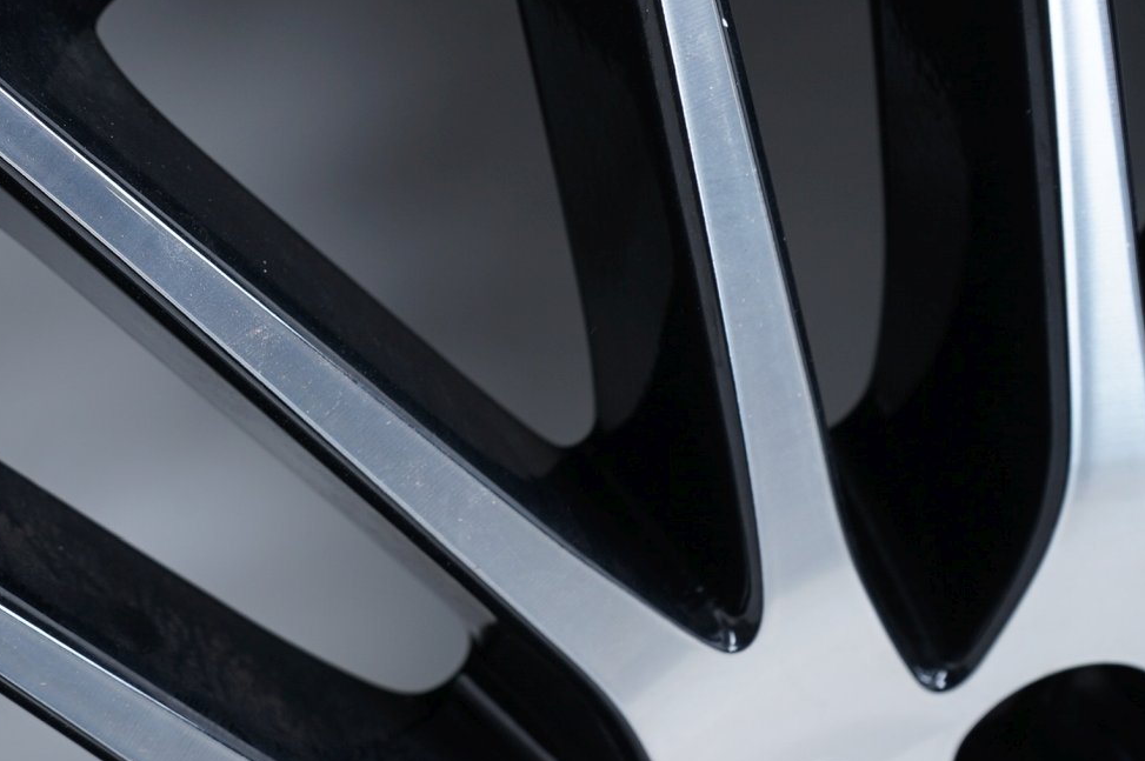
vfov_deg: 18.0
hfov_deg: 25.8
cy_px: 163
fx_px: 2383
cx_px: 39
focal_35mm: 75
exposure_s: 1/100
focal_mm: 38
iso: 250
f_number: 7.1
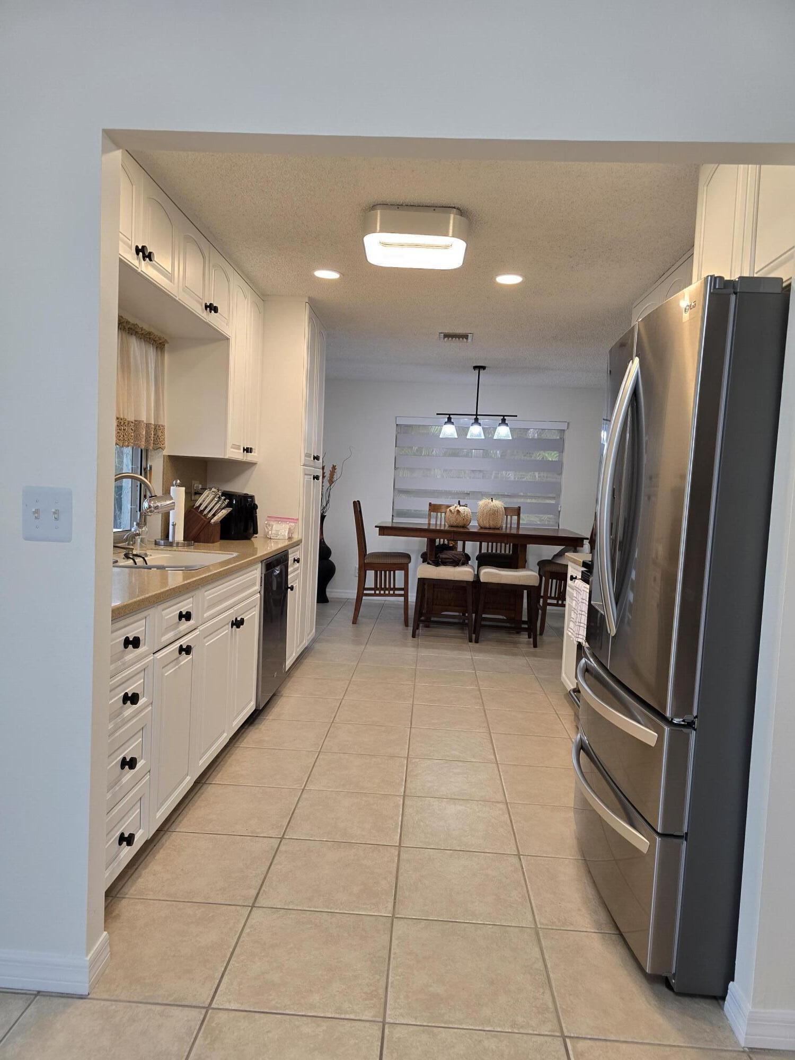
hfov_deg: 58.9
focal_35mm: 23
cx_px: 398
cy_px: 530
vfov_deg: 73.9
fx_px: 704
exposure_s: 1/120
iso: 125
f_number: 1.7
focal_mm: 6.3
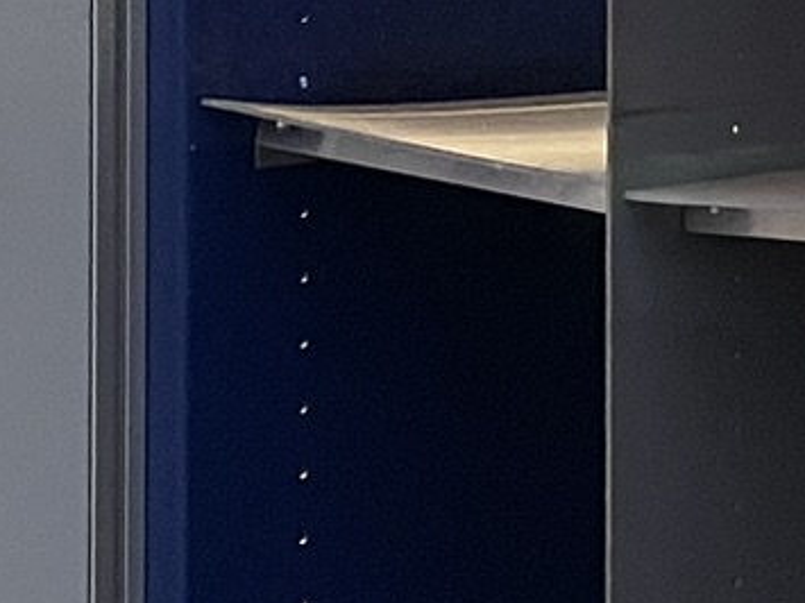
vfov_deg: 9.6
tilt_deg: +0.0
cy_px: -313
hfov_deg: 12.8
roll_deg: +0.3
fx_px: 3487
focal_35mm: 150
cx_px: 1007
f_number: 1.6
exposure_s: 1/25
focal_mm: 4.2
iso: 640
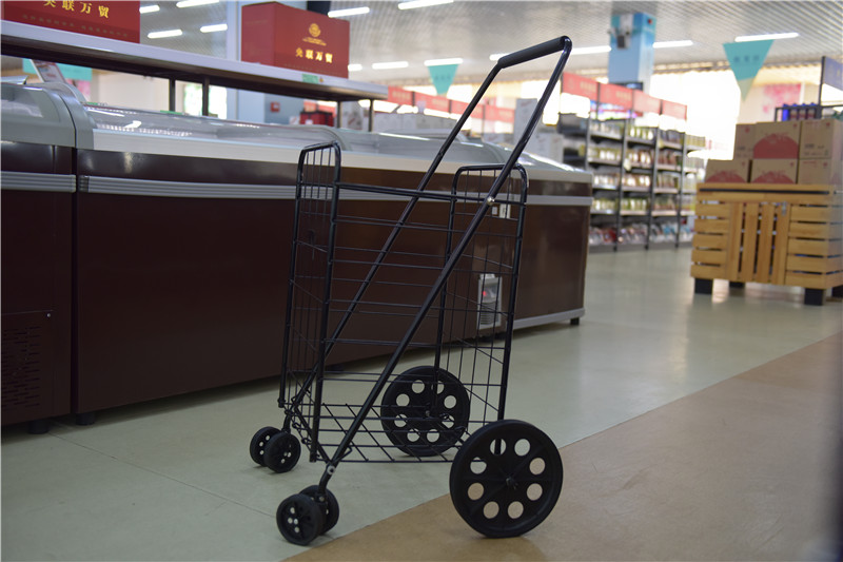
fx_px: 890
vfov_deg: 35.0
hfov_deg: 50.7
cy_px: 281
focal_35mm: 38
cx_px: 422
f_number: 3.2
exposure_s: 1/100
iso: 800
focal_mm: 38
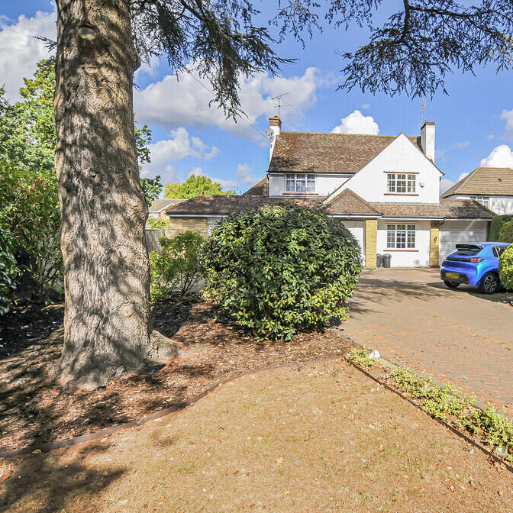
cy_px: 259
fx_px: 374
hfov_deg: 65.5
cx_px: 372
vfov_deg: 68.8
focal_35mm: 22
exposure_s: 1/640
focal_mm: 11.5
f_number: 5.6
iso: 200
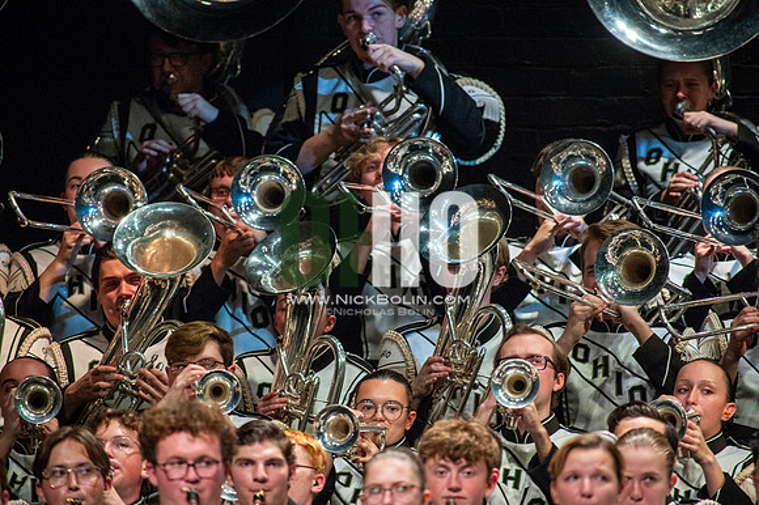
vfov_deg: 2.3
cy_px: 252
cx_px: 380
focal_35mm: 600
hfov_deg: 3.4
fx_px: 12642
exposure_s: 1/400
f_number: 5.6
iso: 5000
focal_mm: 600
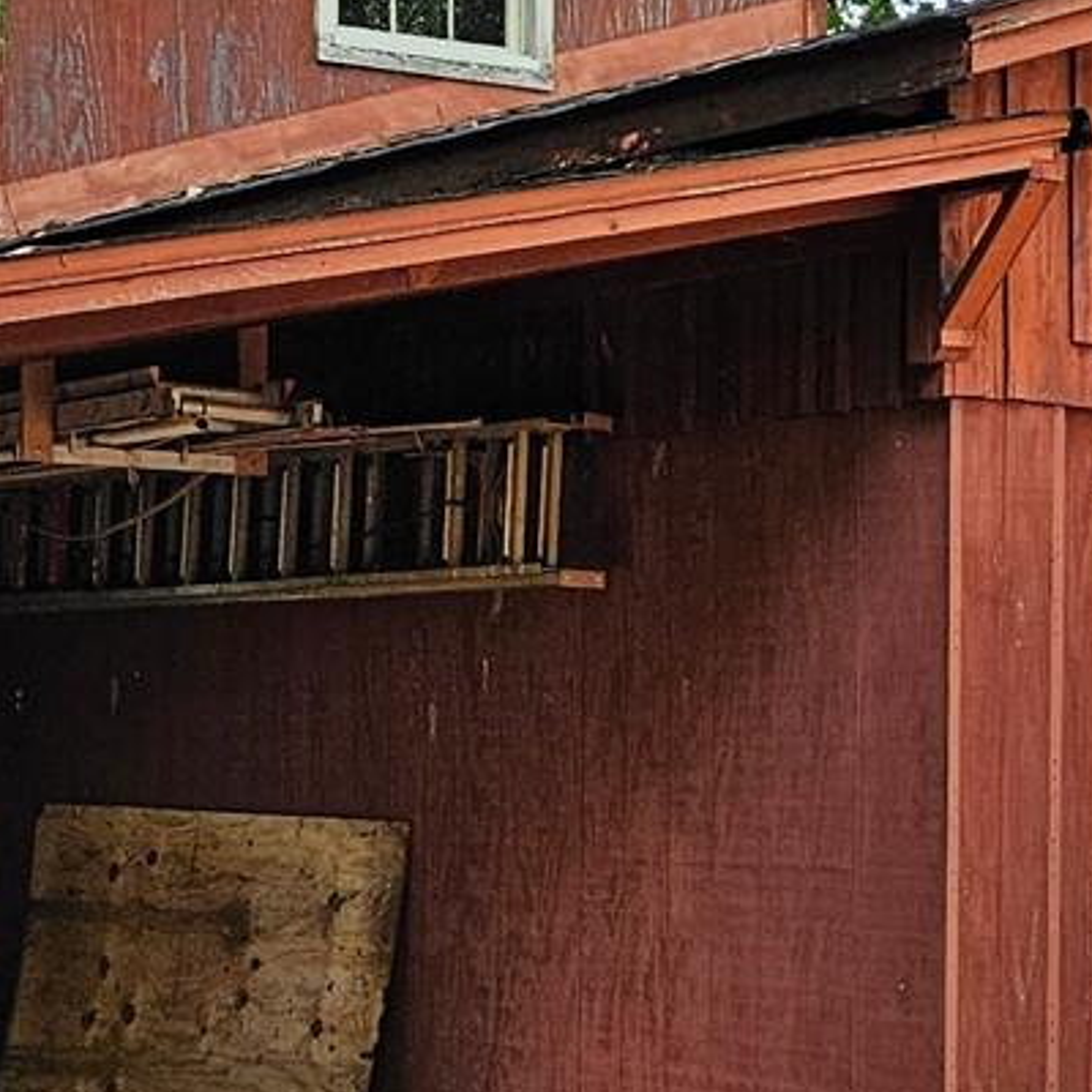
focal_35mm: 104
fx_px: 3712
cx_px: 915
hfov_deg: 16.6
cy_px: 672
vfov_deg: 16.7
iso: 64
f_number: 1.8
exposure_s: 1/180
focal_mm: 5.4
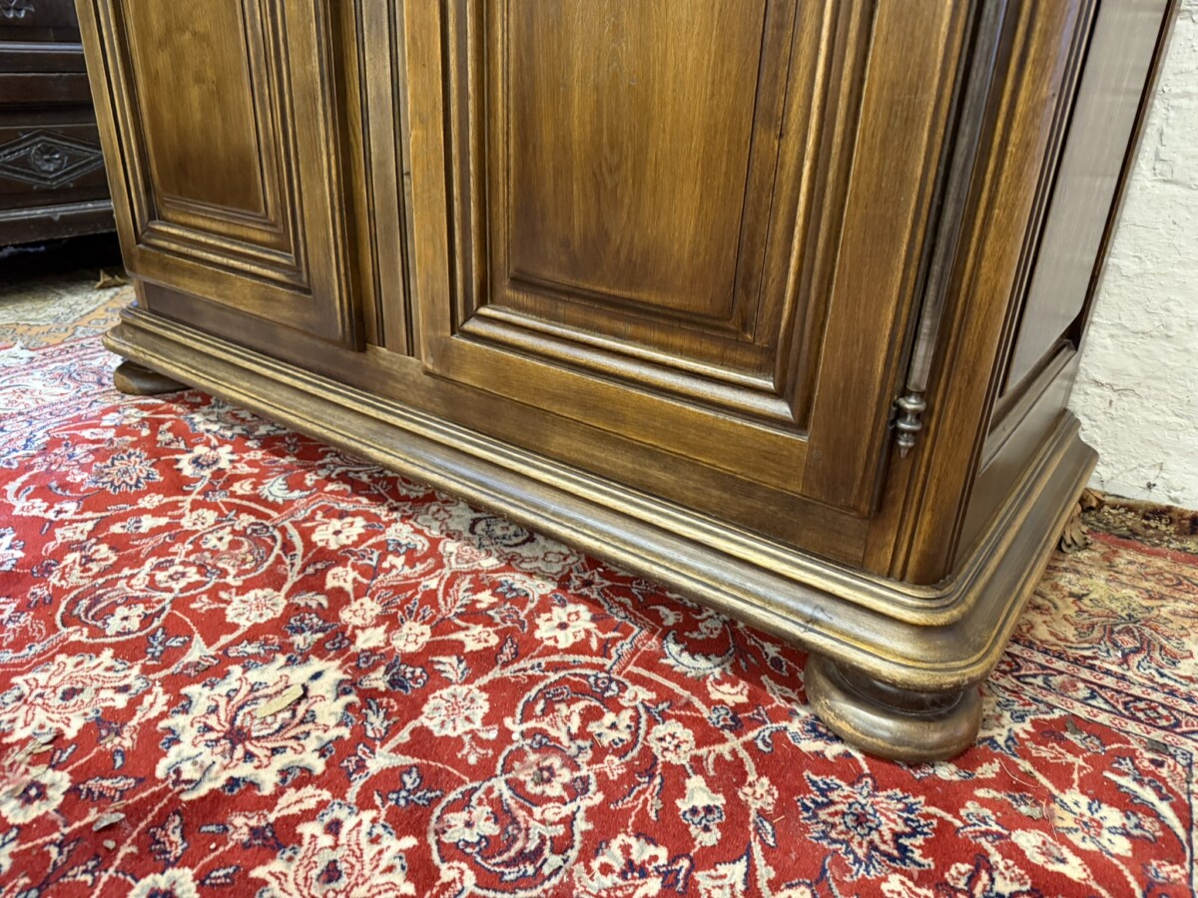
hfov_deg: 71.6
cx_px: 599
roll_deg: -1.1
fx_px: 831
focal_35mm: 24
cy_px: 449
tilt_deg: -25.9
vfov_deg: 56.8
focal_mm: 6.76
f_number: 1.78
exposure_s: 1/50
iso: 500
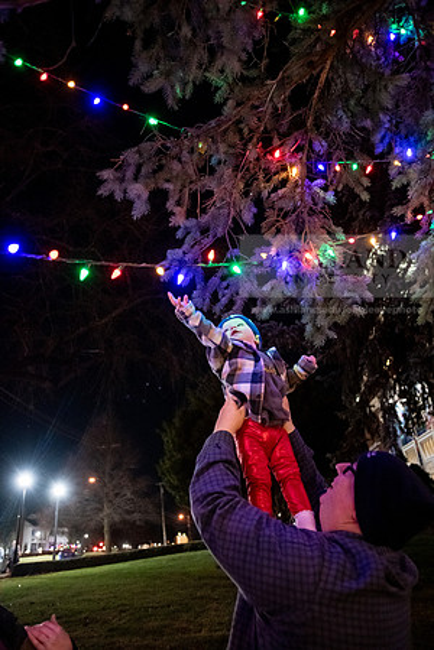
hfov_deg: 51.3
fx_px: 452
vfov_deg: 71.5
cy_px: 325
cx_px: 217
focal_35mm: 25
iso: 6400
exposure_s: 1/40
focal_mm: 25
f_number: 2.8
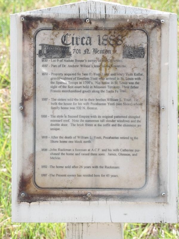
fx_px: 2503
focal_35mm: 363
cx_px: 90
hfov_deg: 4.1
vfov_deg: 5.5
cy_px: 120
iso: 100
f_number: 4.2
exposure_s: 1/122
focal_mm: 65.2
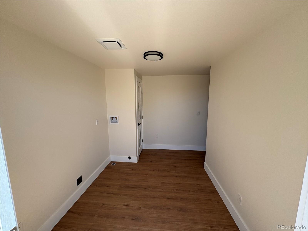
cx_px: 154
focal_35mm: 14
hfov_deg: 102.1
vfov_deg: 85.7
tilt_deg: -7.5
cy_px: 116
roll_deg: +0.1
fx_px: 125
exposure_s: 1/214
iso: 40
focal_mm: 2.22
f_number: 2.2
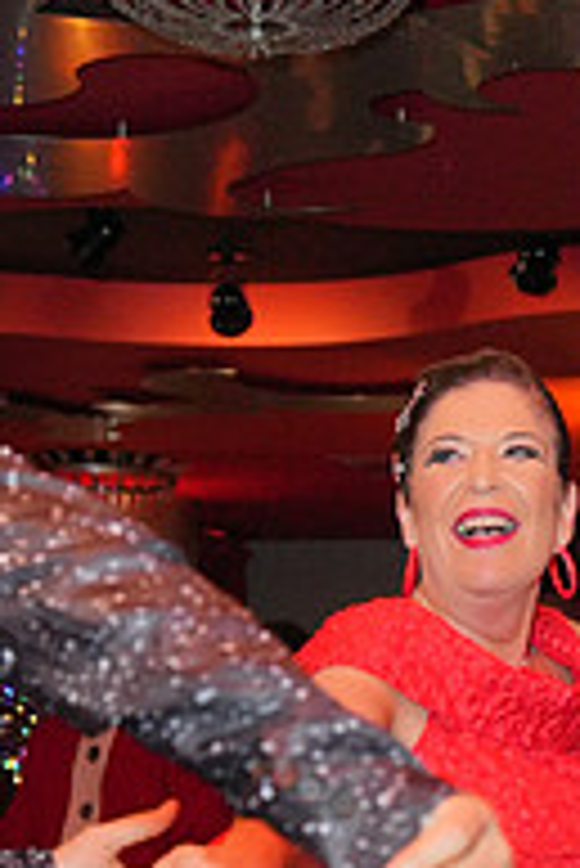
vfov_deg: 15.9
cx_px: 321
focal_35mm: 120
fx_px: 2895
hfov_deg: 11.4
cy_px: 1214
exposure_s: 1/200
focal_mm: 40
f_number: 4
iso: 4000
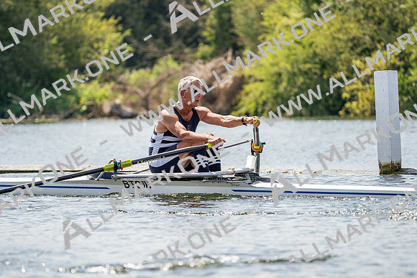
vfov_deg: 4.7
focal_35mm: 293
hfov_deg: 7.0
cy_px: 139
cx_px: 208
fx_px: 3395
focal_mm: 293
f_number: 5.6
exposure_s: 1/1600
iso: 250
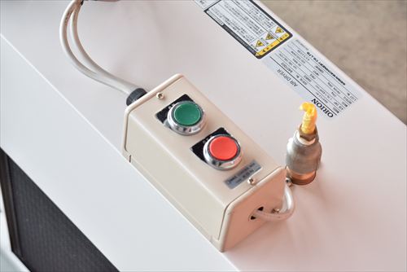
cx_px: 204
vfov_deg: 16.6
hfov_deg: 24.6
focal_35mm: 82
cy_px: 136
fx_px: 933
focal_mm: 55
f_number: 6.3
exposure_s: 1/125
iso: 1250
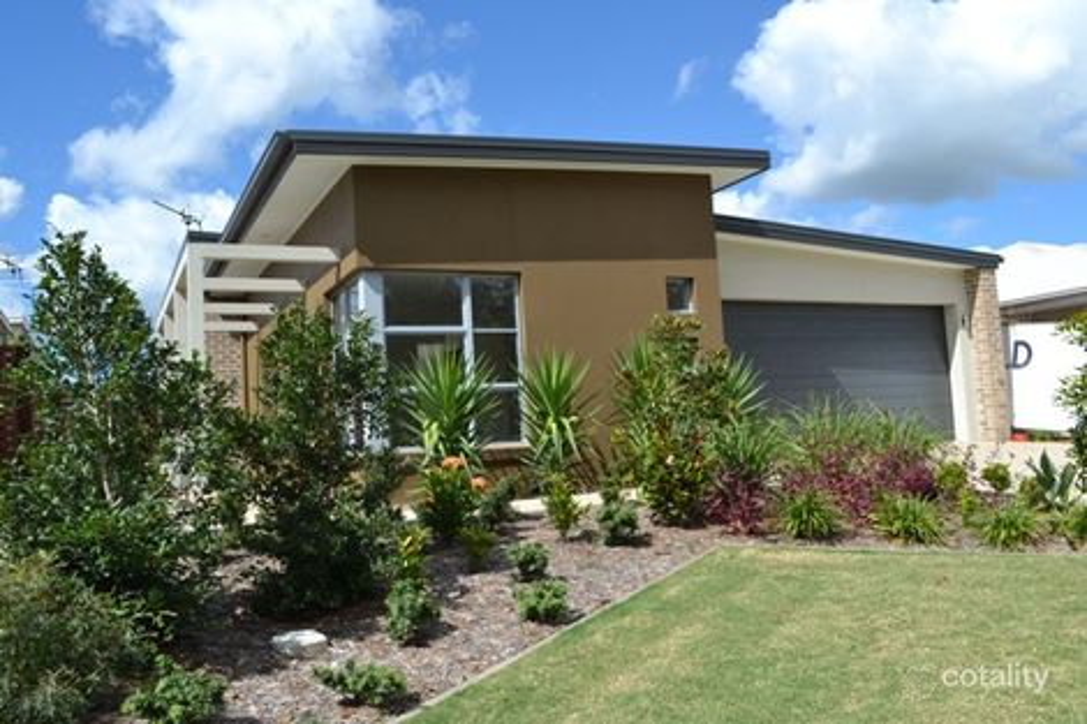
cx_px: 544
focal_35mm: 30
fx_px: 905
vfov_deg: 43.6
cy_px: 362
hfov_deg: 61.9
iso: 100
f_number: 7.1
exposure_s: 1/200
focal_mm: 20
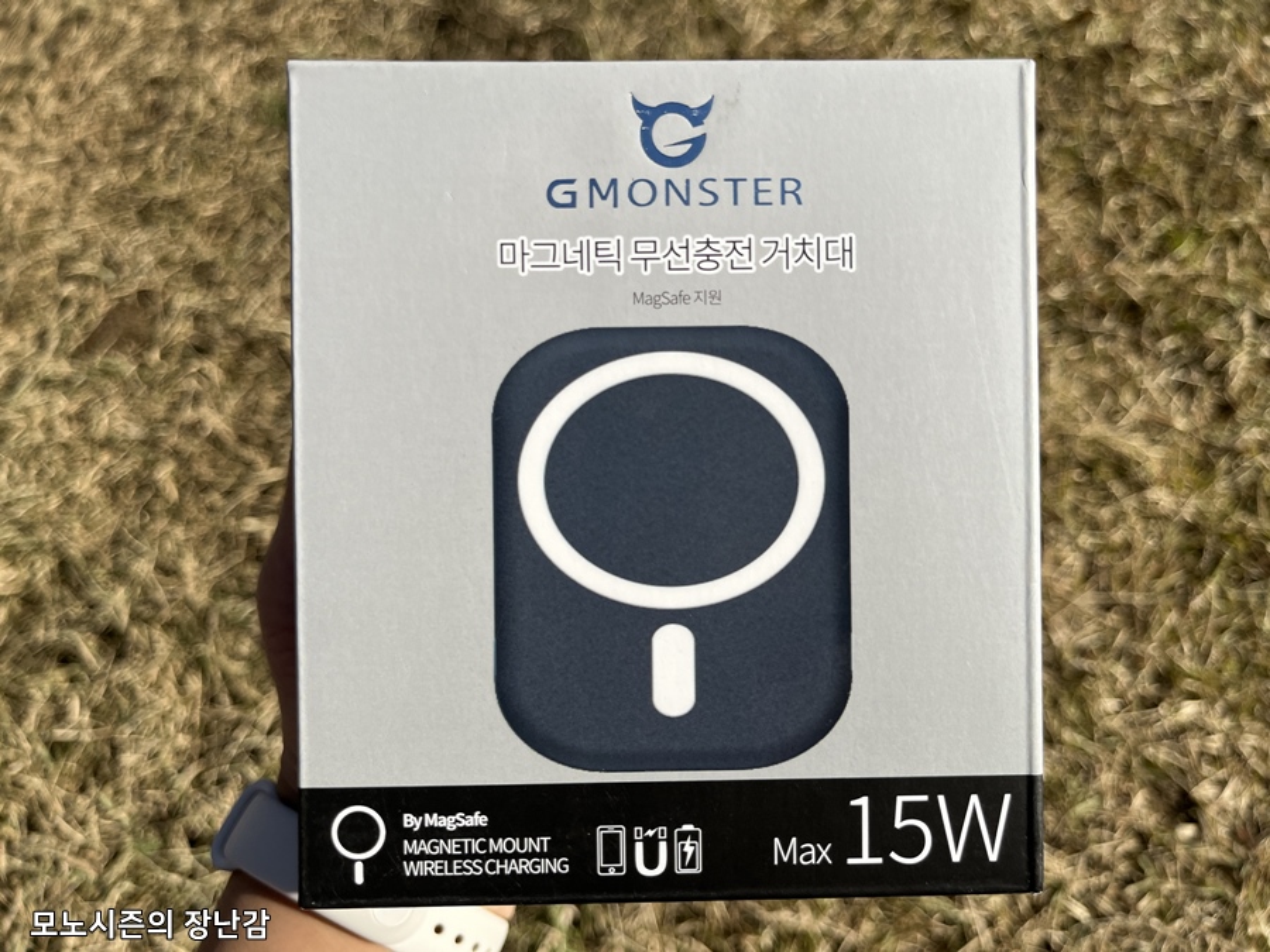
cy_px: 476
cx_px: 635
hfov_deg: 67.3
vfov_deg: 53.1
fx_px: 954
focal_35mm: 26
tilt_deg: -59.4
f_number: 1.6
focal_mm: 5.1
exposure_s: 1/4854
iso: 50
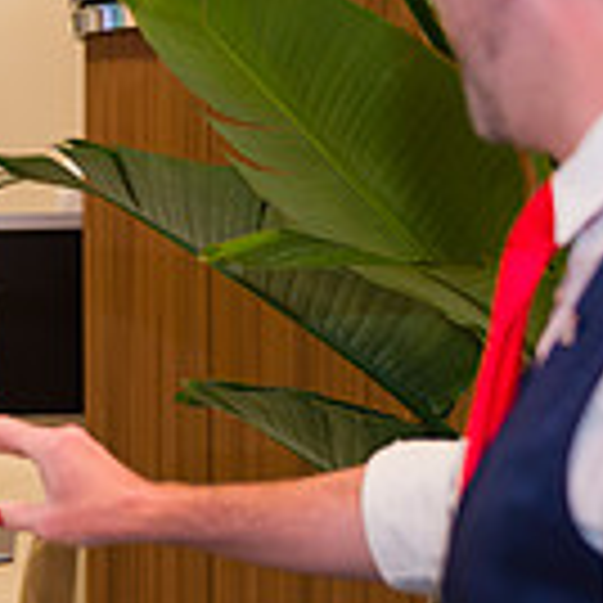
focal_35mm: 140
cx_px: -126
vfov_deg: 12.5
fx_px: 2759
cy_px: 392
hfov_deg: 12.2
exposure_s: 1/200
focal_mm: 38
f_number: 3.2
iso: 800
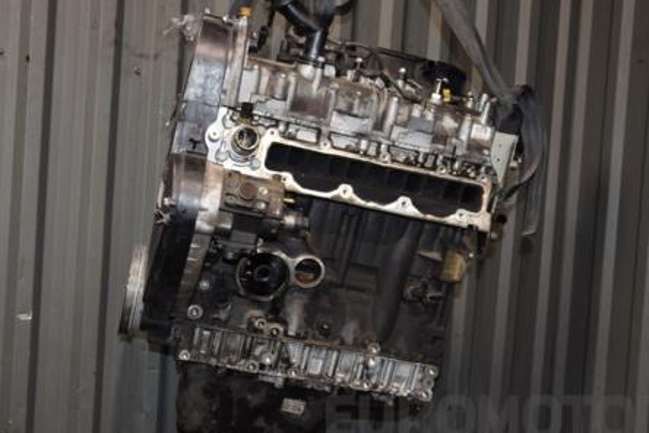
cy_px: 222
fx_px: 913
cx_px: 298
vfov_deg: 26.6
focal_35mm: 51
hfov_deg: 39.1
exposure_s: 1/60
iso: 800
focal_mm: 25
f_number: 5
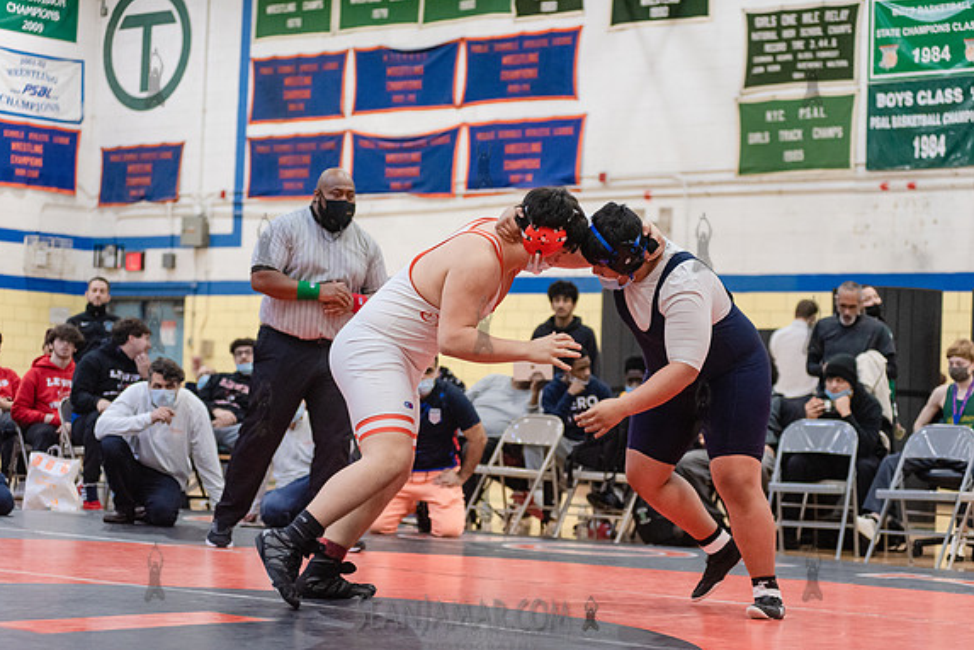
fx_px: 2191
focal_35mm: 81
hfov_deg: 25.1
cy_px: 324
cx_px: 483
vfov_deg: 16.9
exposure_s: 1/400
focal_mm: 80
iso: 4000
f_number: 3.5
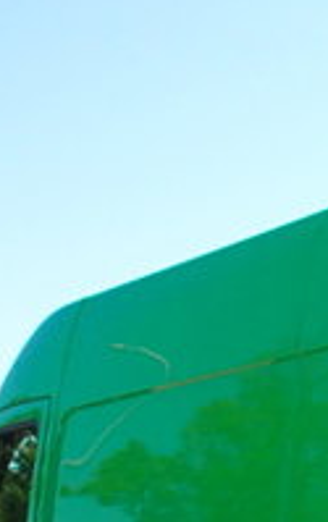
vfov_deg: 18.6
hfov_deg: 11.3
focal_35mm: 101
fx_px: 1439
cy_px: 734
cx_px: 722
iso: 100
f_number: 2.8
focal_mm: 4.5
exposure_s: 1/800
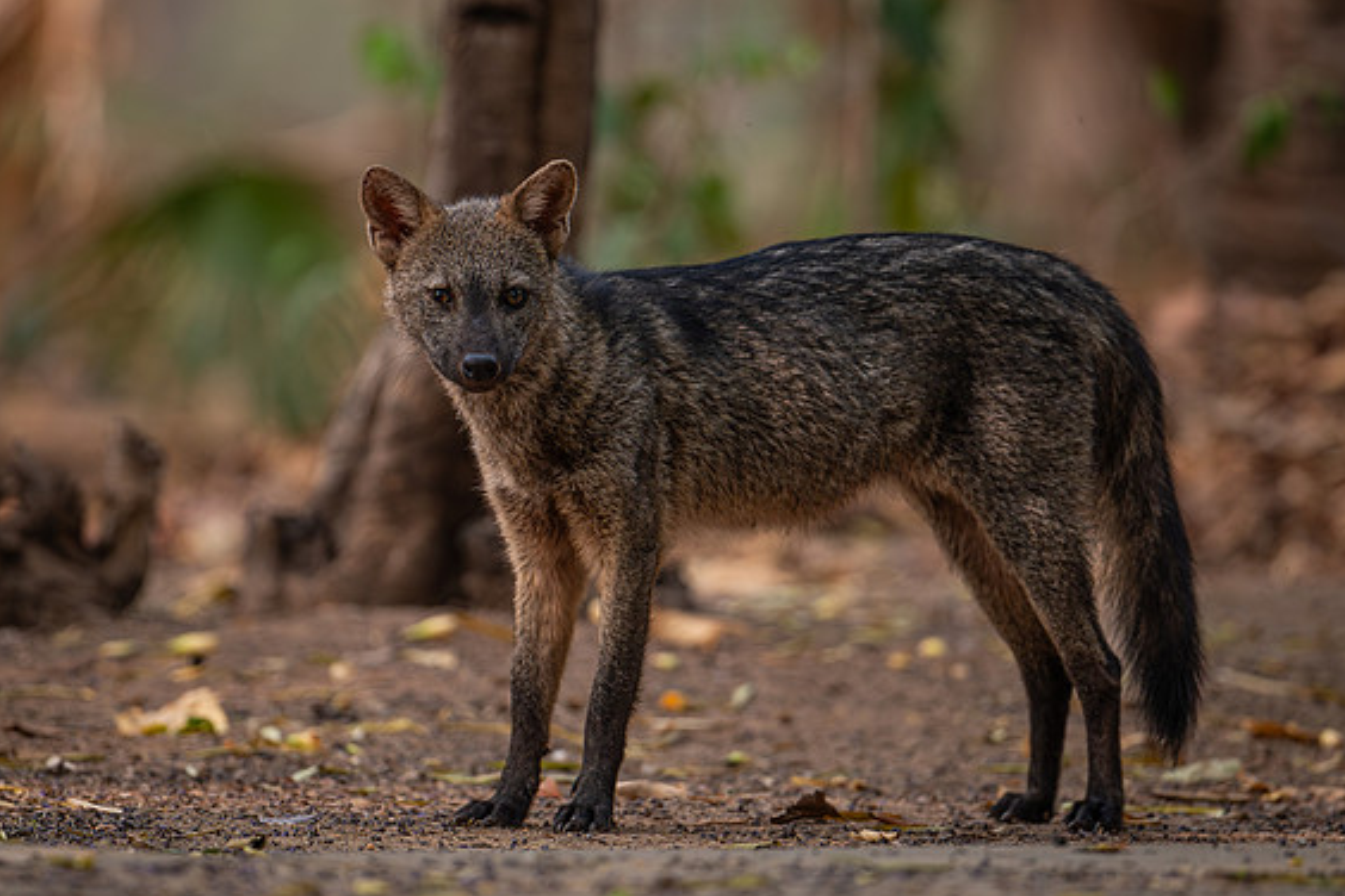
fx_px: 25291
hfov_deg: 3.0
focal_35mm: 677
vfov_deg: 2.0
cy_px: 443
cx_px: 533
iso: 640
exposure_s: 1/1000
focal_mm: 400
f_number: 4.5
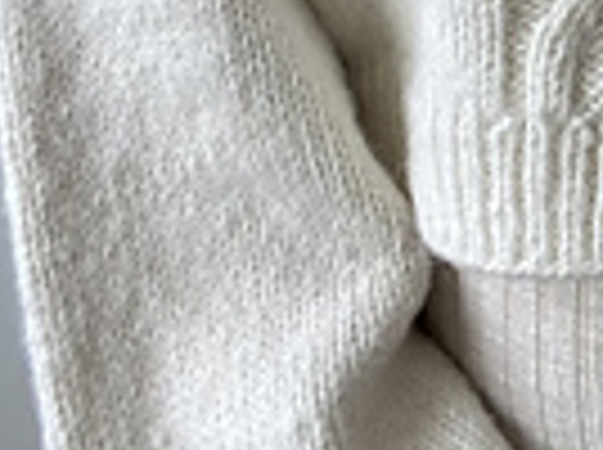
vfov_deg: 11.7
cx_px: 718
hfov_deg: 16.9
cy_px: -472
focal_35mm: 112
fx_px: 1948
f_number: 2.2
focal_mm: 2.71
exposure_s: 1/122
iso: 40
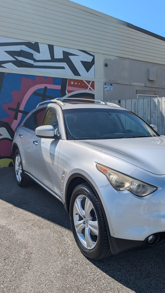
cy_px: 155
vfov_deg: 64.3
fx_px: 233
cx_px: 124
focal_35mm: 30
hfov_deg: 37.9
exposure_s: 1/26316
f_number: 1.68
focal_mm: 6.9
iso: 22
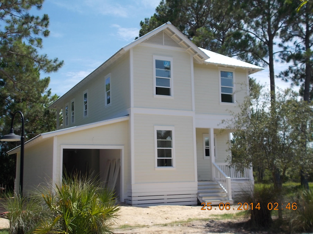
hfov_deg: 42.9
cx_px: 156
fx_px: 398
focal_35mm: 44
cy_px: 117
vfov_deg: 32.9
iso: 80
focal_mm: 7.9
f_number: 10.6
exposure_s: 1/80
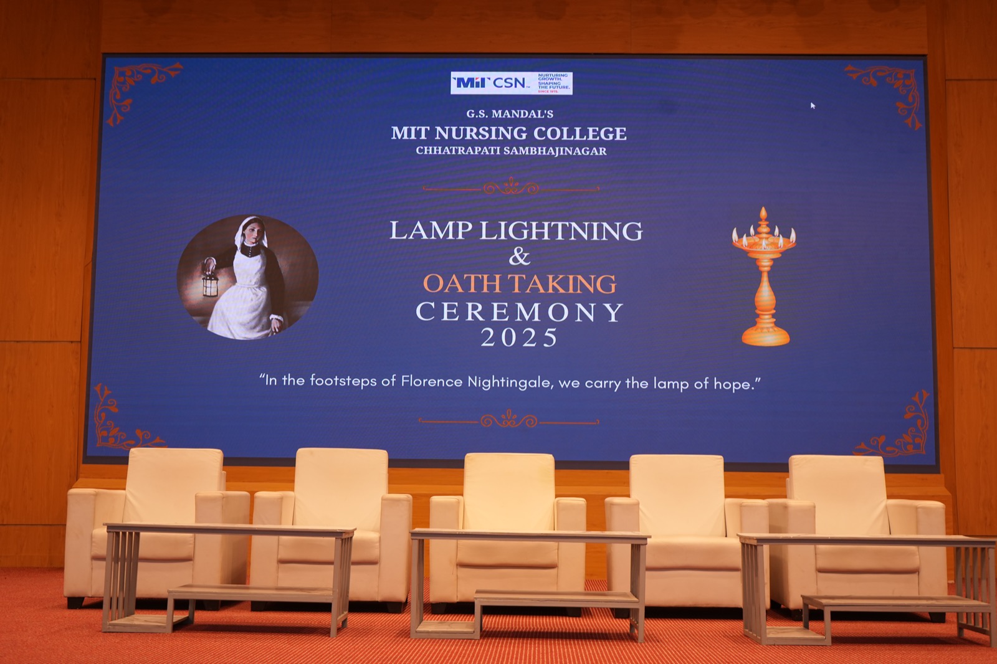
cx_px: 498
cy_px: 332
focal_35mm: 43
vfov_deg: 31.2
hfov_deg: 45.4
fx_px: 1191
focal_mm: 43
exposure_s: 1/125
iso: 800
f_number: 4.5
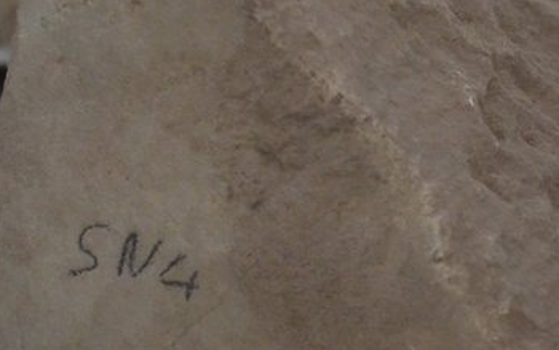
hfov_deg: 17.0
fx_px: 1859
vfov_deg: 10.7
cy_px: 221
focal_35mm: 122
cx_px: 418
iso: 3200
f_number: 4.5
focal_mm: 28
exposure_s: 1/25
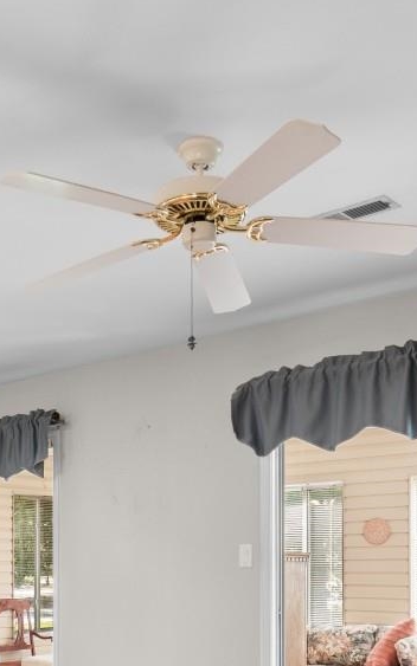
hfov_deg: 28.7
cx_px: 94
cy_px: 548
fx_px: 800
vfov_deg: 42.9
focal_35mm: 44
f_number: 4.5
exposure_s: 1/3
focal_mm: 10
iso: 100
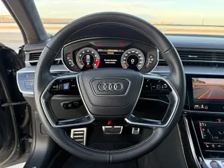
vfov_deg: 56.8
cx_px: 112
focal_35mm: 24
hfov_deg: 71.6
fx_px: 155
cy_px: 84
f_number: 1.78
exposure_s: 1/121
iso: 200
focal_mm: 6.76
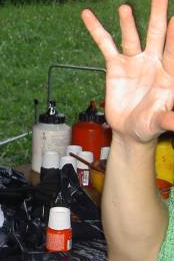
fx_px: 901
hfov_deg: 11.0
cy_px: 118
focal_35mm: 124
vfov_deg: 16.5
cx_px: 24
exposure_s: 1/60
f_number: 2.8
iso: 100
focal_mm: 8
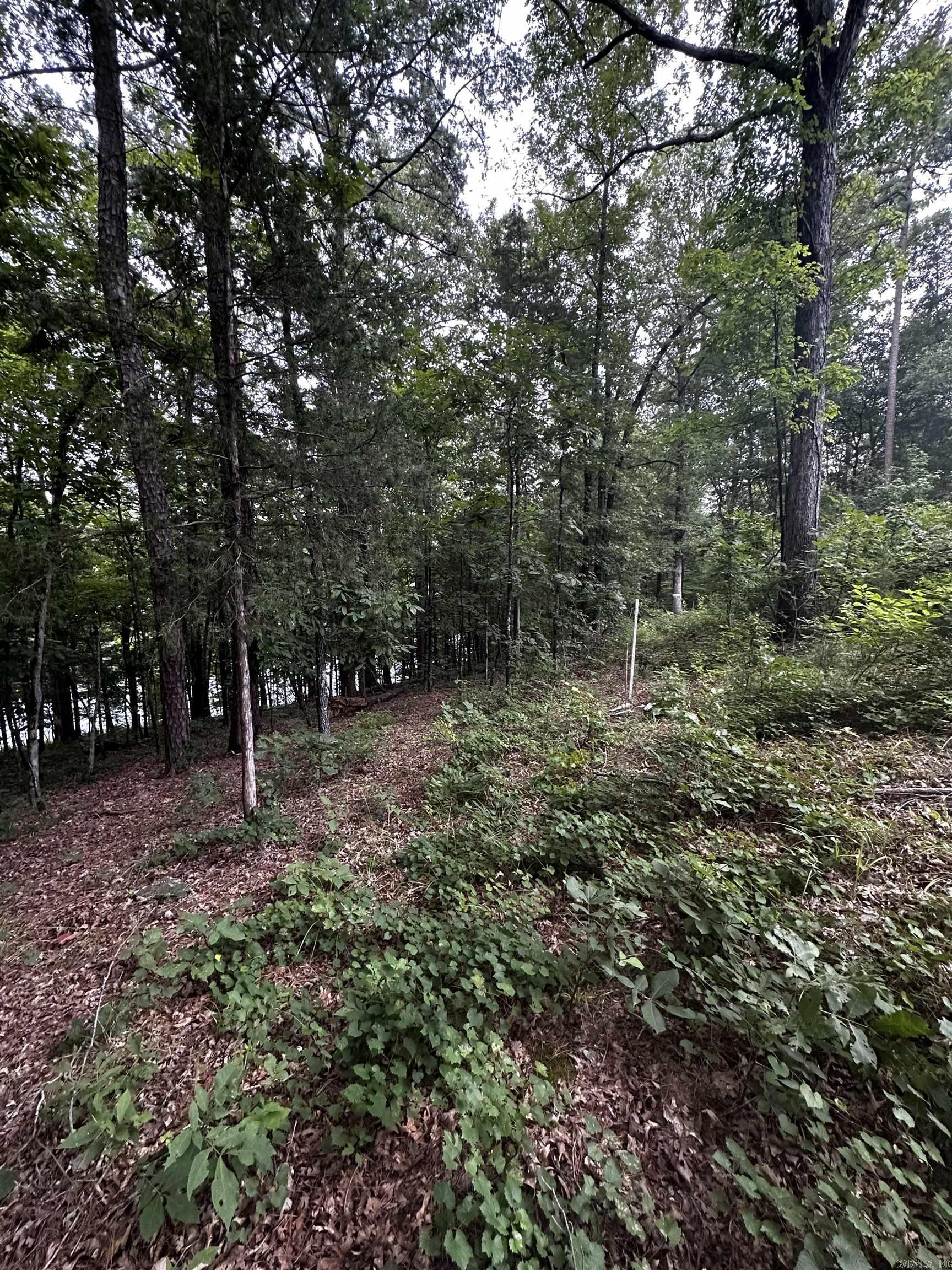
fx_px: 513
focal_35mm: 14
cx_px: 476
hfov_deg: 85.7
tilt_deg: -8.4
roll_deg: -0.9
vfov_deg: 102.1
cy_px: 635
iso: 320
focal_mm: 2.22
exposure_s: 1/99
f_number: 2.2
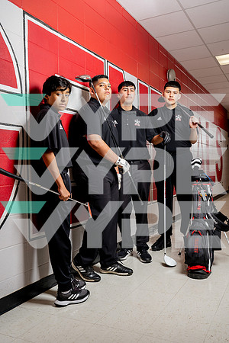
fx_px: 324
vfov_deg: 55.8
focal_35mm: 34
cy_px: 172
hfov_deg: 38.9
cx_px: 114
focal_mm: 34
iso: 250
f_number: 7.1
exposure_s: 1/200
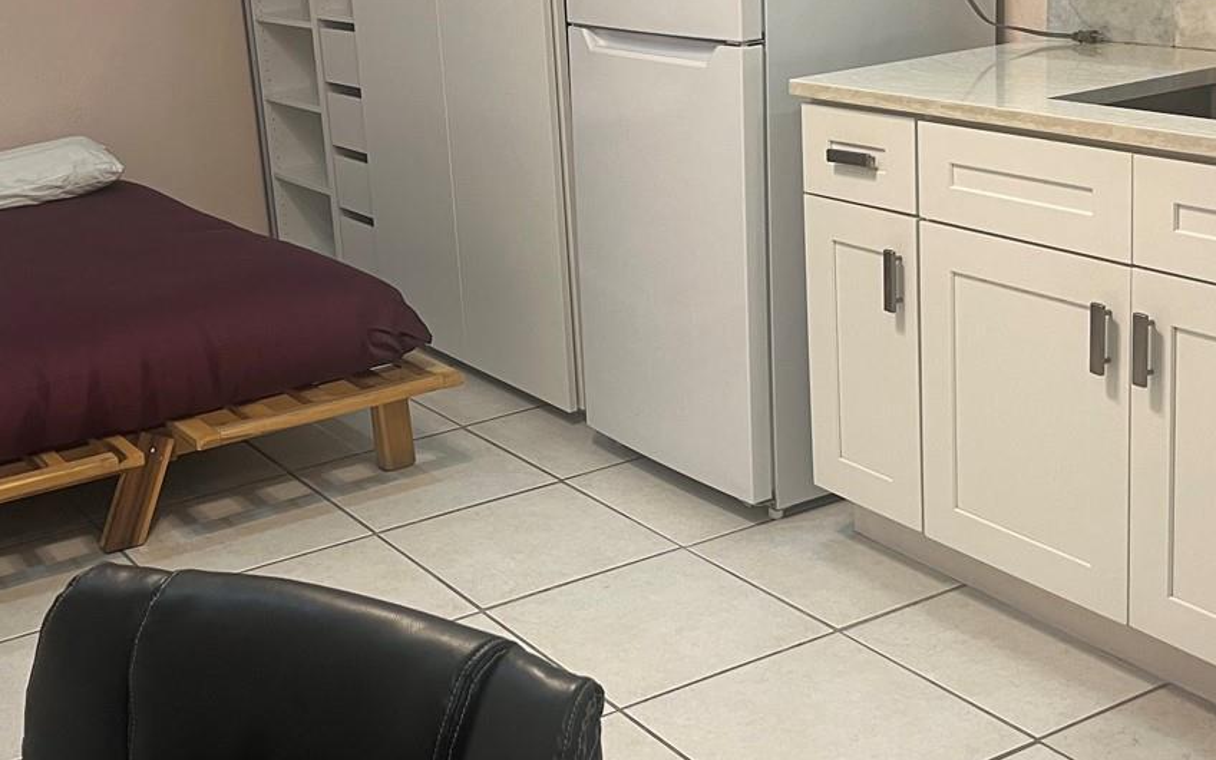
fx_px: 1723
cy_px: 255
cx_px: 493
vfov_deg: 24.8
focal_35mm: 52
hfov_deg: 38.7
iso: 100
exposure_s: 1/60
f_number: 1.6
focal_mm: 5.1
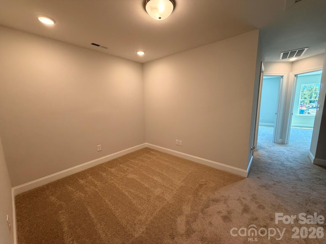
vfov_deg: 85.7
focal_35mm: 14
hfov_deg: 102.1
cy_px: 122
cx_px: 163
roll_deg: +2.0
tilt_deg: -9.9
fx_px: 132
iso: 200
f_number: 2.2
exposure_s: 1/120
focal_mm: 2.22
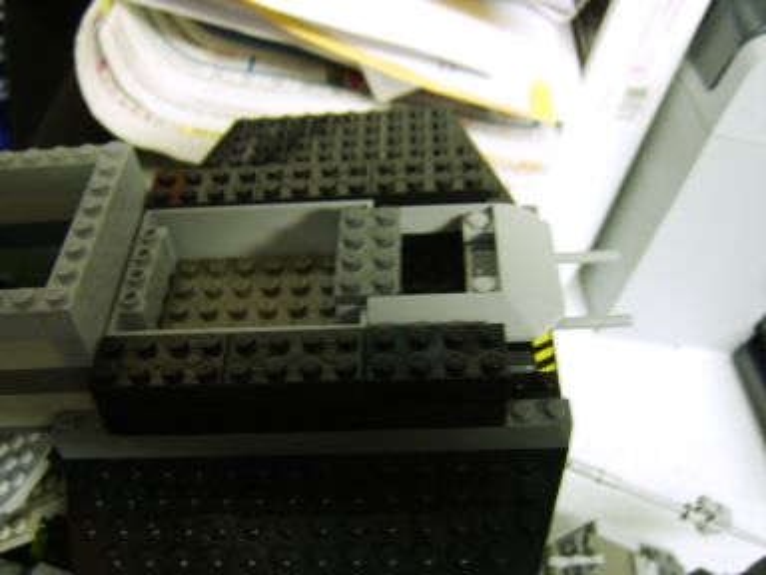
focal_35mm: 31
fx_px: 686
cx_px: 383
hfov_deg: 58.4
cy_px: 288
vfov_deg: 45.4
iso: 71
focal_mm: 8.13
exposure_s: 1/2
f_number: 2.7
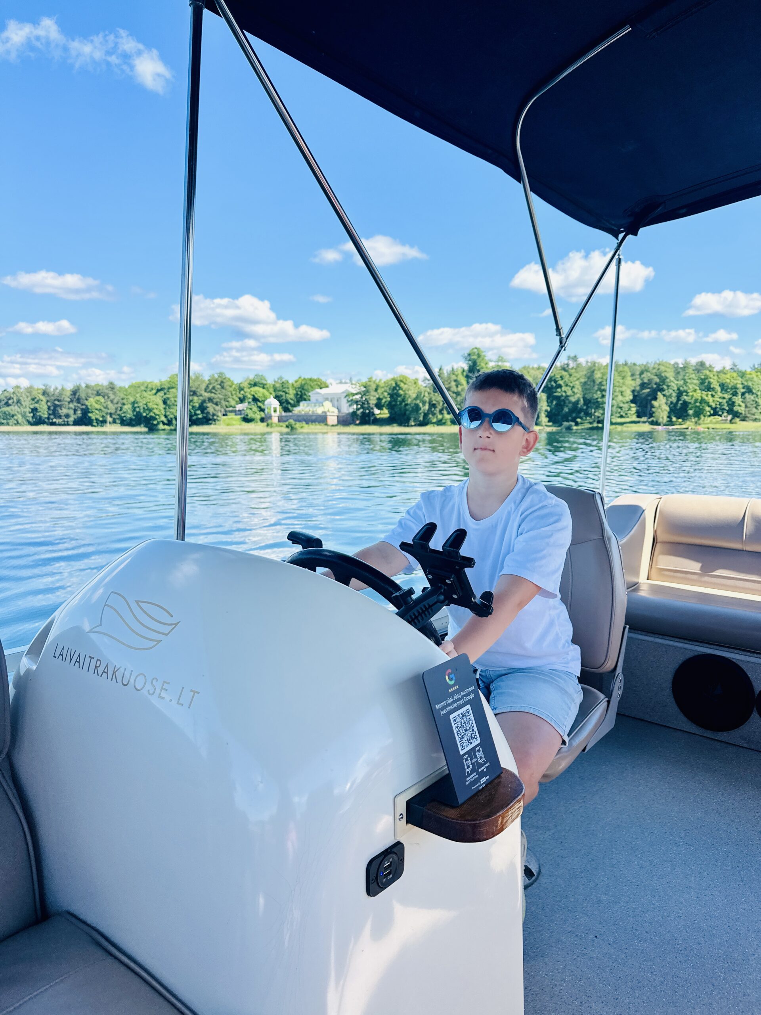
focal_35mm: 24
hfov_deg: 56.8
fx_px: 703
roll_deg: -1.4
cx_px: 380
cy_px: 508
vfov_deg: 71.6
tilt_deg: -6.8
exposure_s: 1/2591
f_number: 1.78
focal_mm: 6.86
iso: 80
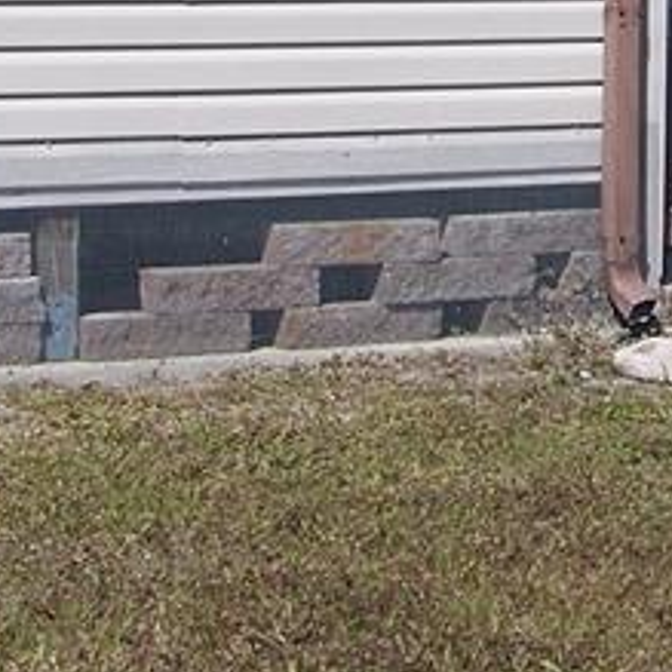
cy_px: -135
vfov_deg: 11.5
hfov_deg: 11.7
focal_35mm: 149
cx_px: 546
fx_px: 3273
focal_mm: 5.85
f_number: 4
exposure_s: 1/800
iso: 64
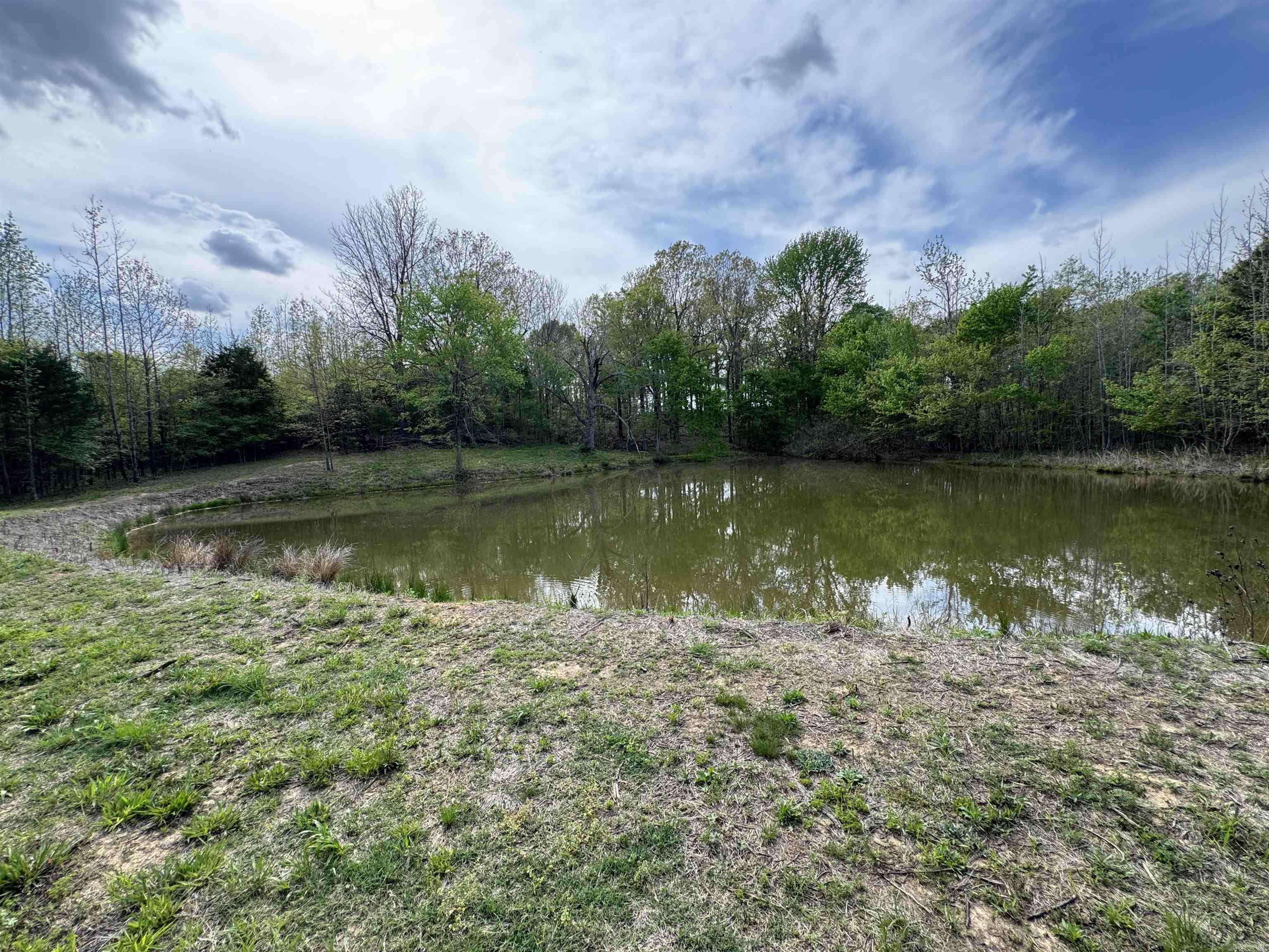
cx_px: 634
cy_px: 476
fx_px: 513
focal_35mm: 14
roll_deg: +2.5
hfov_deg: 102.1
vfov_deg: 85.7
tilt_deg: -3.9
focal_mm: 2.22
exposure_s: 1/405
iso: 40
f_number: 2.2
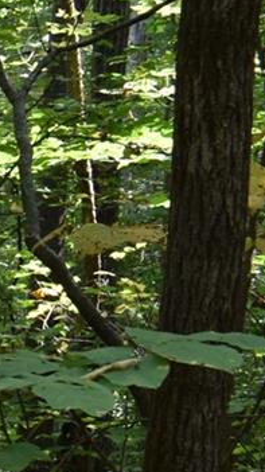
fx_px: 2065
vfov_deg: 13.0
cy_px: 345
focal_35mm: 165
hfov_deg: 5.5
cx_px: -1060
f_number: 5.6
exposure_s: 1/125
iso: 400
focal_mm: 18
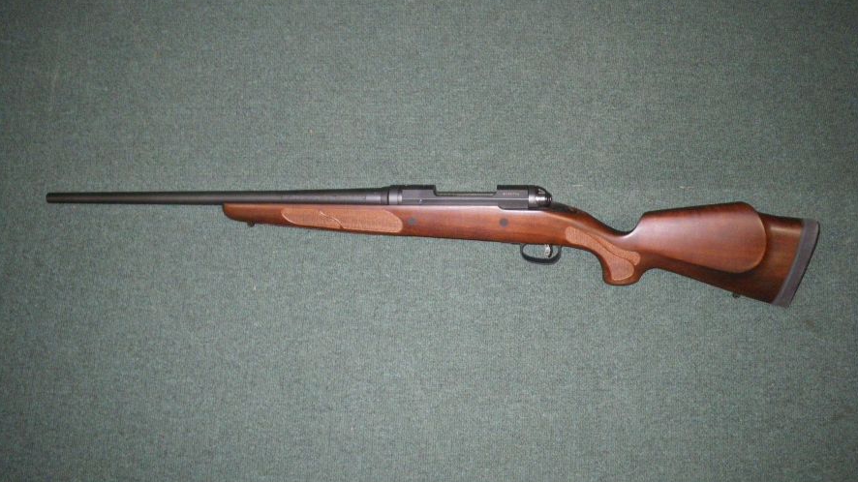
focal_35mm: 31
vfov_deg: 37.8
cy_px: 244
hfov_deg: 62.6
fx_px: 705
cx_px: 430
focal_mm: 5
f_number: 3.5
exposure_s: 1/50
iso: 400
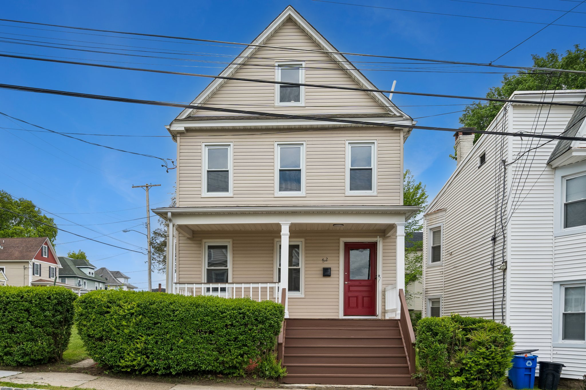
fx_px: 472
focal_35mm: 29
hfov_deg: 63.7
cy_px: 195
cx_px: 293
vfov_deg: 45.0
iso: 160
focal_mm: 29
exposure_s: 1/400
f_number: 8
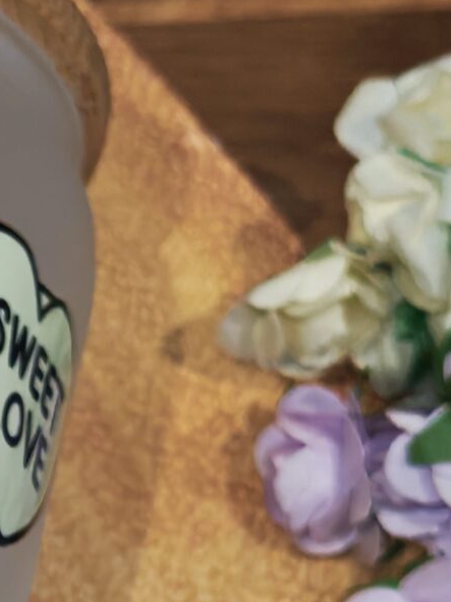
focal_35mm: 208
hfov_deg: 7.0
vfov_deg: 9.4
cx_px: -271
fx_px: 3615
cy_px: 699
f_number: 2
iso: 200
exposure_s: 1/100
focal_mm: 6.83
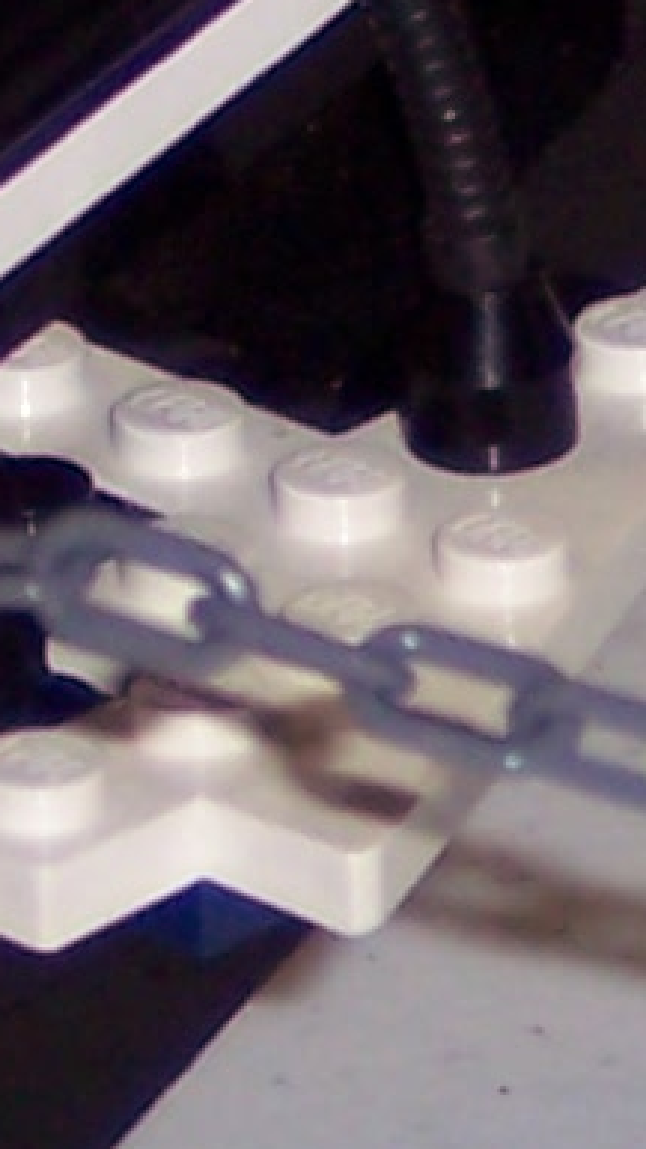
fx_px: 19163
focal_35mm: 629
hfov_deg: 1.9
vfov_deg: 3.4
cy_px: 1140
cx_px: 1694
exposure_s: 1/90
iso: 100
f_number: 4
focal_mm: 16
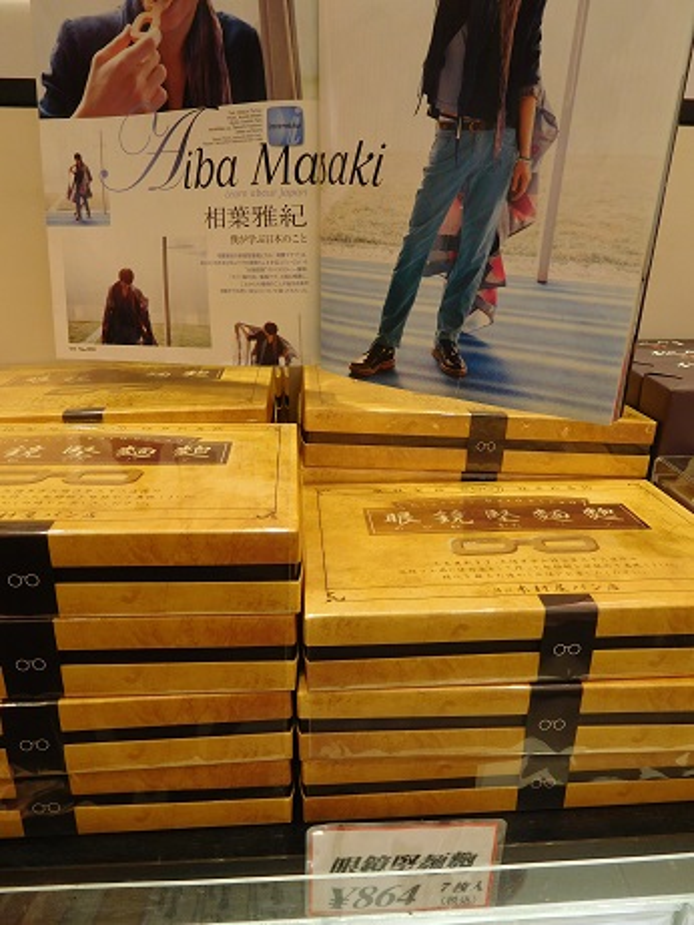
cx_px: 347
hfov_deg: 54.9
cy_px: 462
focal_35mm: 25
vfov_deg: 69.4
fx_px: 668
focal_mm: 4.5
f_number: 3.4
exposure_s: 1/30
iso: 220
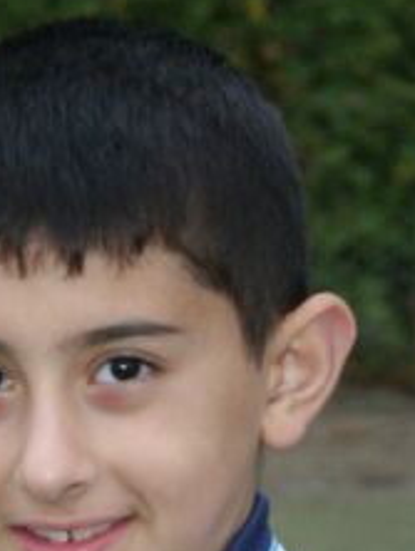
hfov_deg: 4.3
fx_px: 5584
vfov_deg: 5.6
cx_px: 27
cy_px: 530
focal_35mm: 350
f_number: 3.5
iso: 200
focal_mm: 37.09
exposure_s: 1/125
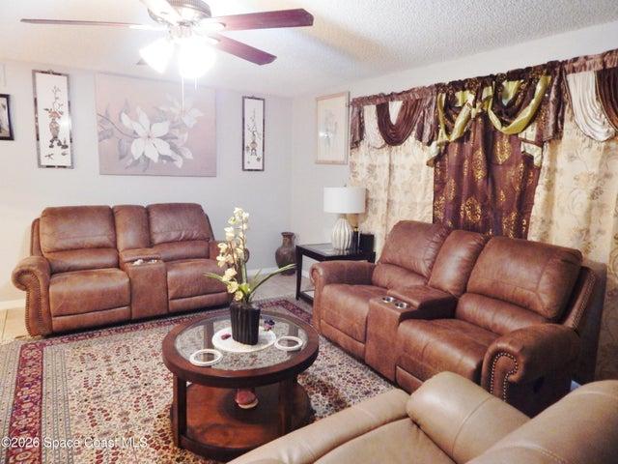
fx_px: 393
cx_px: 309
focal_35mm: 22
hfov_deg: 76.4
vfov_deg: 61.1
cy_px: 232
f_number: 3
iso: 400
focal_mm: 4
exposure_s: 1/20
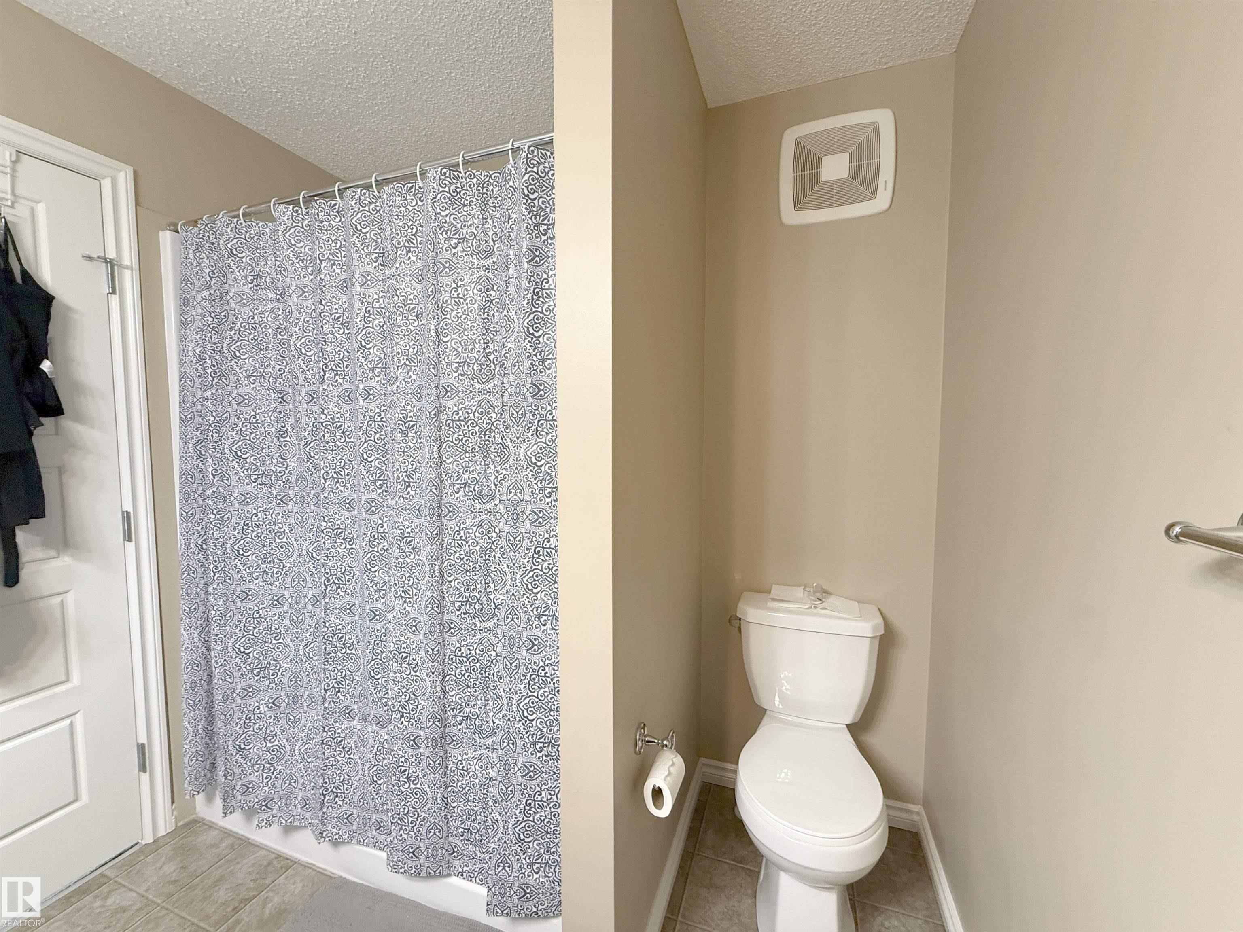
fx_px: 503
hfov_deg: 102.1
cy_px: 466
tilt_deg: -3.4
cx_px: 622
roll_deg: -0.3
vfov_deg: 85.7
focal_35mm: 14
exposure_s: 1/60
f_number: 2.2
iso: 320
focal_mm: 2.22
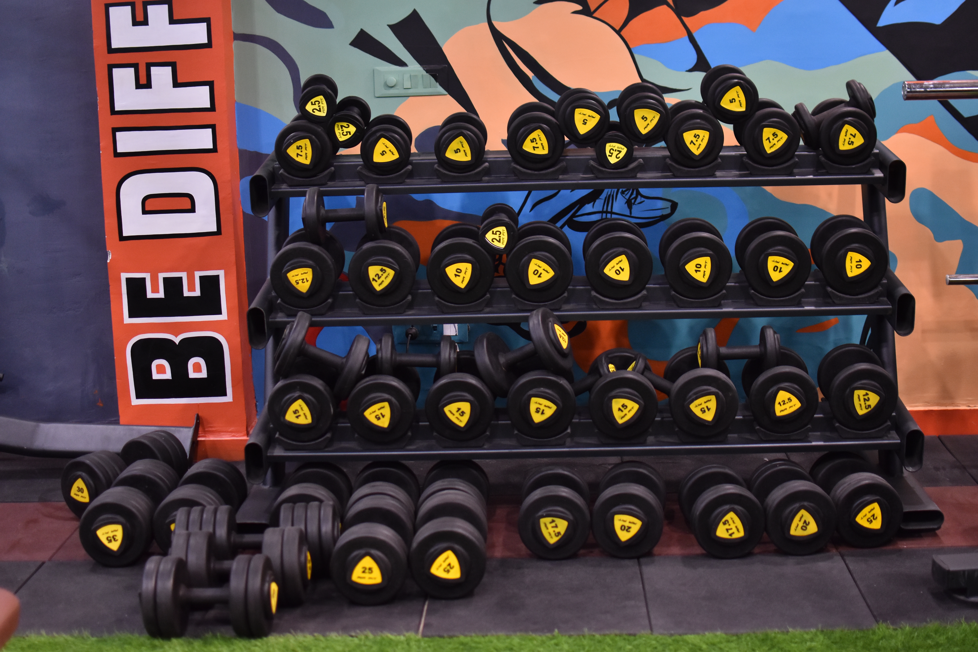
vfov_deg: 25.8
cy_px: 326
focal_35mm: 52
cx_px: 489
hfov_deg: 37.9
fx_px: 1426
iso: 800
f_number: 1.8
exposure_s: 1/100
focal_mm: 35
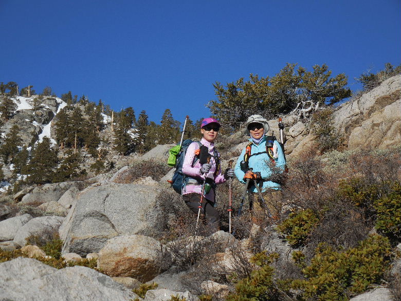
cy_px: 150
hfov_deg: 24.1
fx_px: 938
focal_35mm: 81
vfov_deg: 18.2
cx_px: 200
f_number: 4.9
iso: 125
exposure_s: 1/1000
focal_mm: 14.5
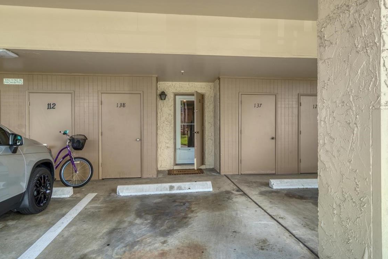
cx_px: 192
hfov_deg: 84.0
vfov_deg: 61.9
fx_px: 216
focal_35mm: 20
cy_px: 128
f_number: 6.3
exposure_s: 1/50
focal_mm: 14
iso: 100
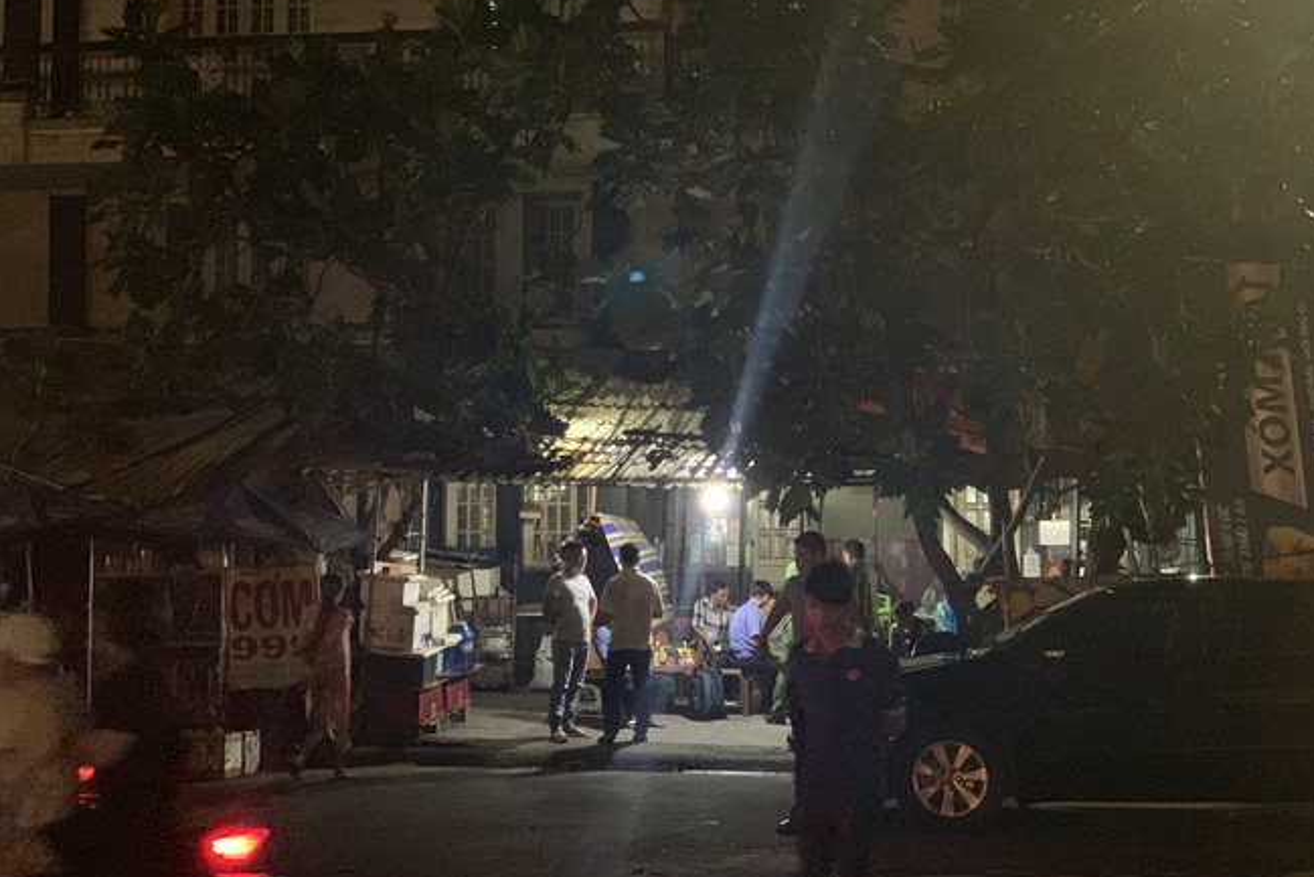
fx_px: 2008
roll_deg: -1.1
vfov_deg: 24.6
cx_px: 666
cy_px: 404
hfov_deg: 36.2
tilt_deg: +4.0
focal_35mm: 55
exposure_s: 1/25
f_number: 2.4
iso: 640
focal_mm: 6
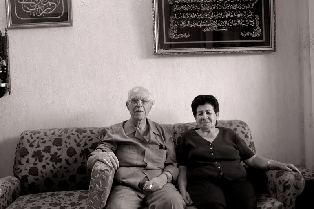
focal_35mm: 36
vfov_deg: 36.8
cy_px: 104
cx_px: 157
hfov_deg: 53.2
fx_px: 314
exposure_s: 1/40
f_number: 3.2
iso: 500
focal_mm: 24
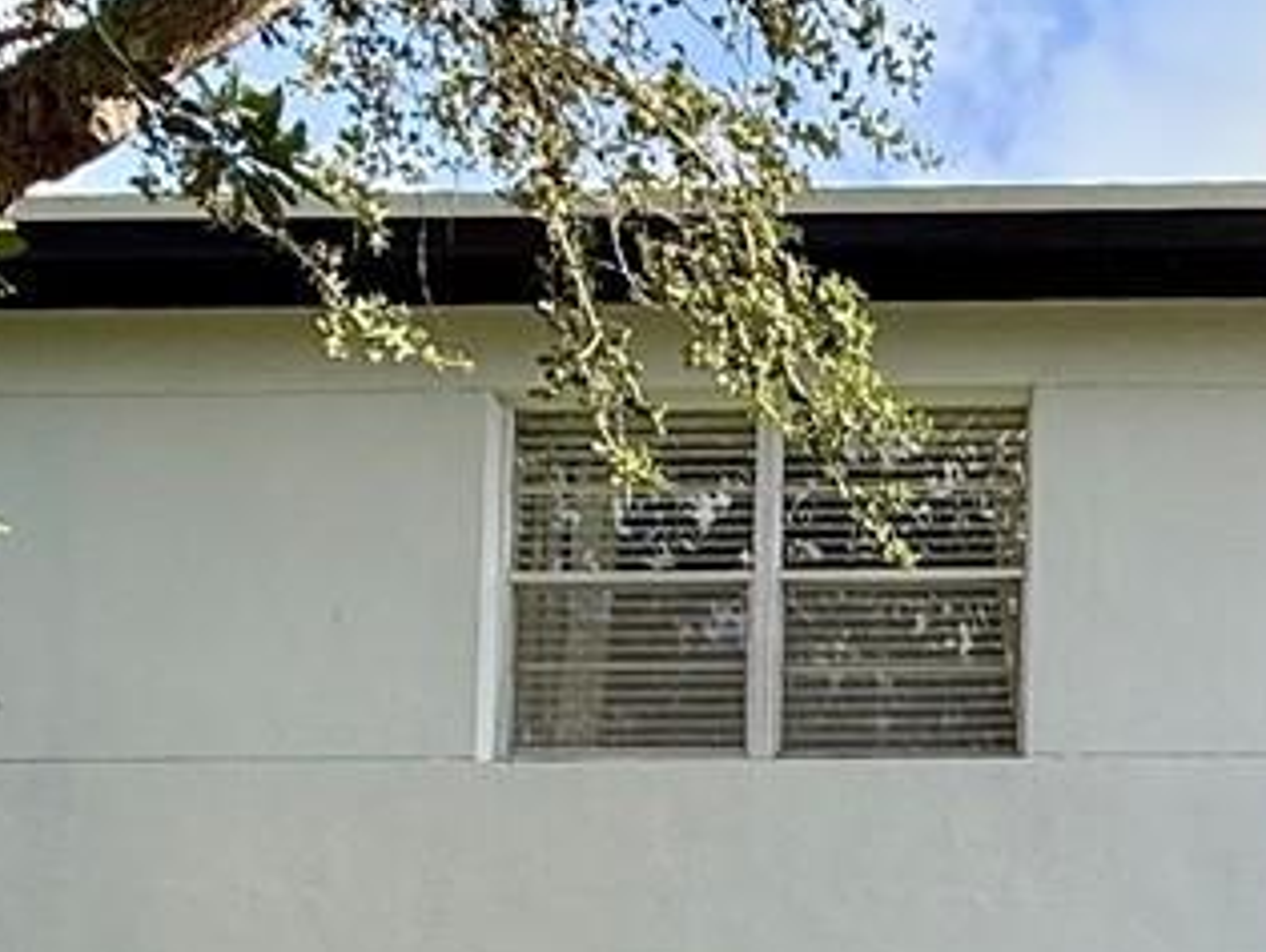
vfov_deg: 18.1
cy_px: 1490
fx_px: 2600
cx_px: 1708
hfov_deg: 23.7
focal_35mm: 71
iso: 50
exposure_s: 1/351
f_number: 2.2
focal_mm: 2.22
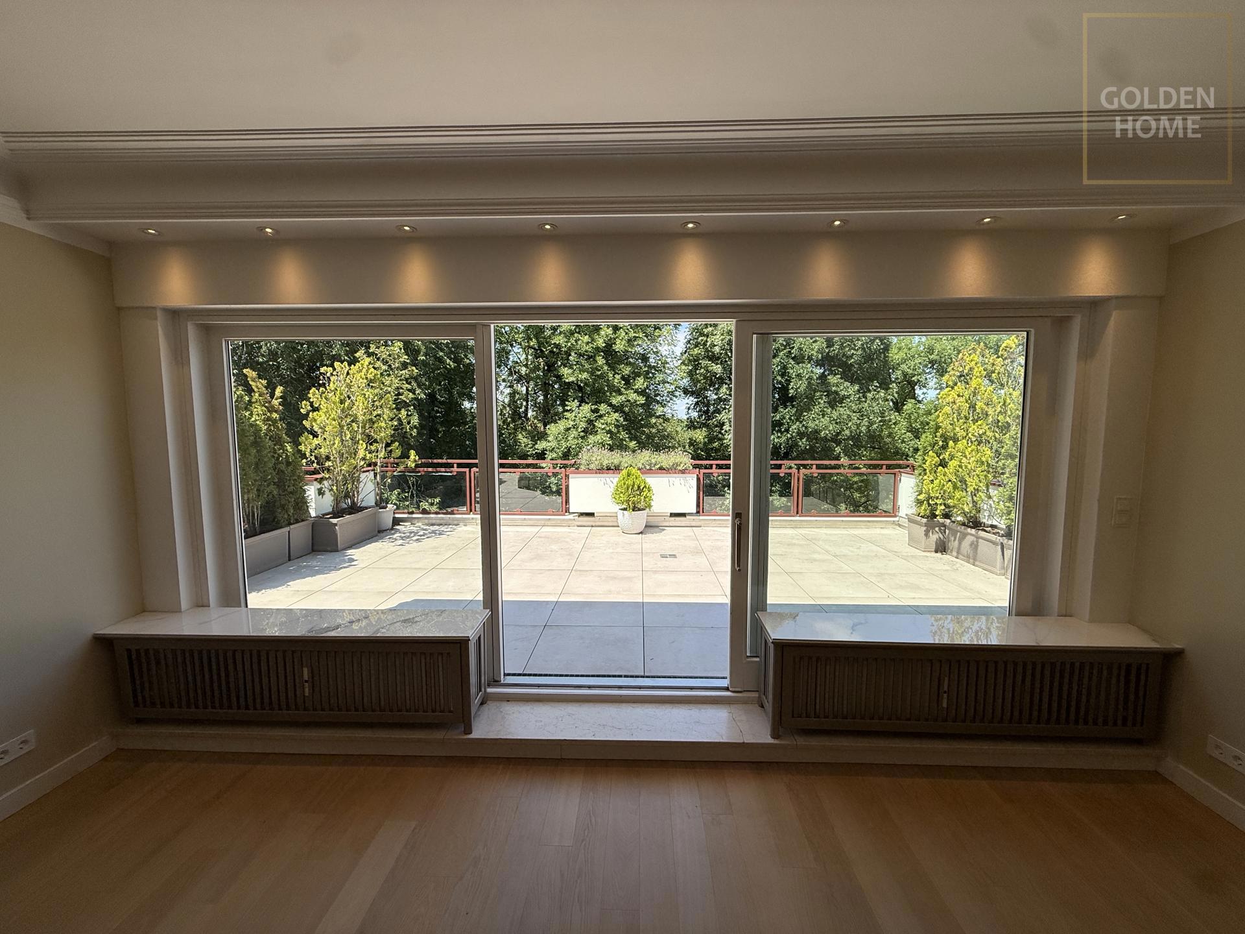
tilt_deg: -4.9
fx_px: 504
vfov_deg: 85.7
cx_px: 622
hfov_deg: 102.1
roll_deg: -0.1
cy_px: 467
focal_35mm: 14
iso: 50
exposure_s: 1/1189
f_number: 2.2
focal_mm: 2.22
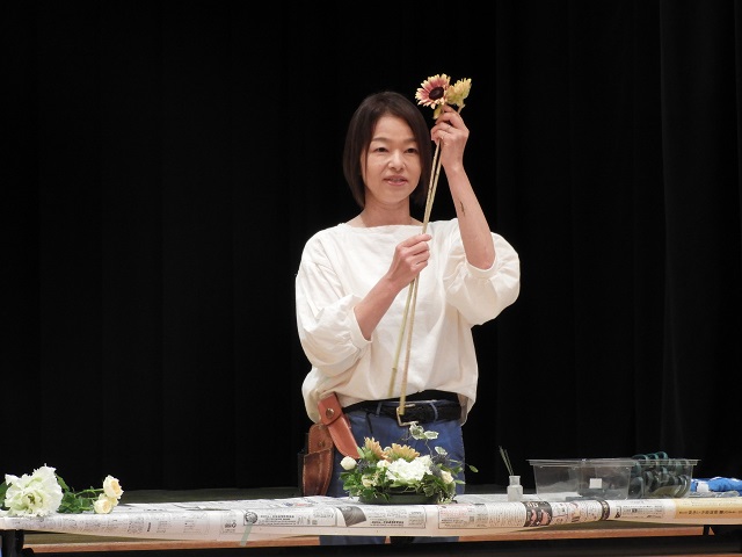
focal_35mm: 135
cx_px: 371
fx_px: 2894
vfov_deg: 11.0
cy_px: 278
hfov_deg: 14.6
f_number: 5
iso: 500
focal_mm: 24.2
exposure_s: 1/15
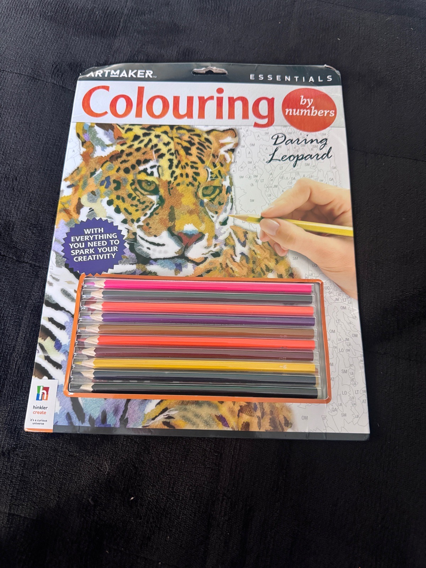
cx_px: 213
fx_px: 394
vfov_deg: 71.6
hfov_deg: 56.8
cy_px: 284
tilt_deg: -69.8
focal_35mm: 24
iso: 800
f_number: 1.78
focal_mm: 6.76
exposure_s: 1/60
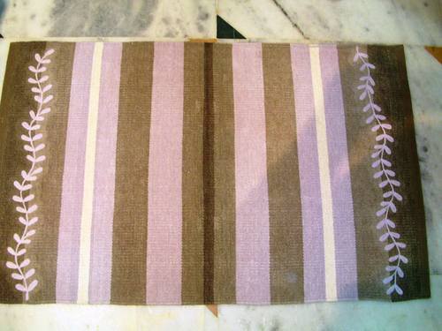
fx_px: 472
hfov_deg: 50.1
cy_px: 166
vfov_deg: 38.7
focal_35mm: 37
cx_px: 221
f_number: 2.7
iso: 200
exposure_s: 1/12.9
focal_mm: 5.6
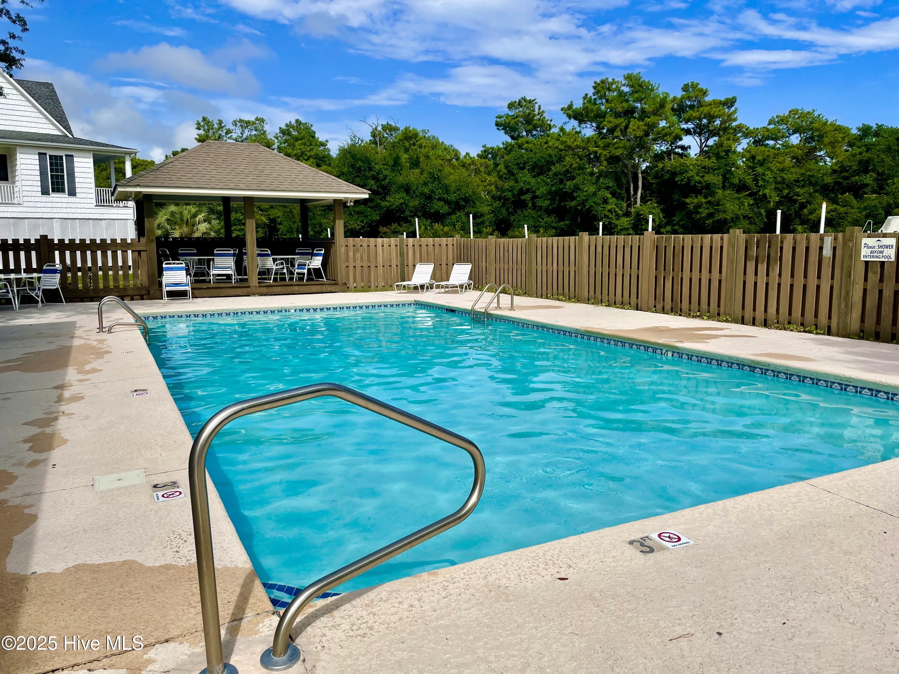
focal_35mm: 26
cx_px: 450
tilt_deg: -8.8
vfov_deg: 53.1
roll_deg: -0.4
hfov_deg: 67.3
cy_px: 337
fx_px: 675
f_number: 1.6
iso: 32
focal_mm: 4.2
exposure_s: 1/5814
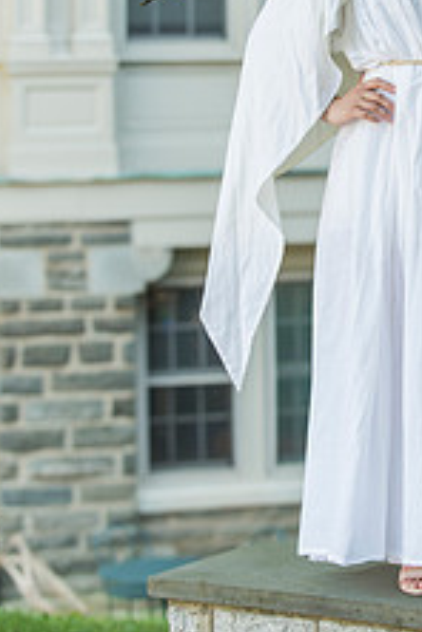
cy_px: 54
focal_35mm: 166
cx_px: 408
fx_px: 2919
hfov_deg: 8.2
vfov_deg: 12.3
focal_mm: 82
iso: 320
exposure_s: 1/160
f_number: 3.5
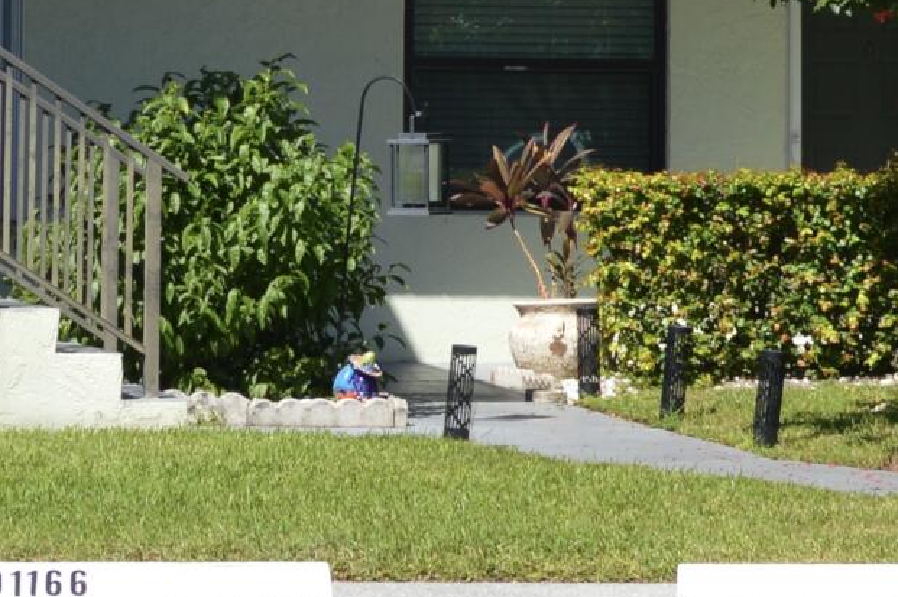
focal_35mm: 203
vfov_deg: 6.6
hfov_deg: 10.1
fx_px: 5060
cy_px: -426
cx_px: 389
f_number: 8
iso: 100
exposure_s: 1/250
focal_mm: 28
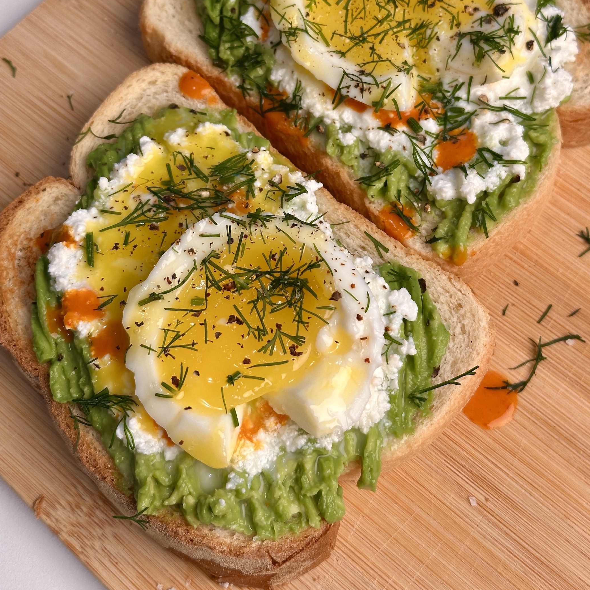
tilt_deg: -64.2
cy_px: 238
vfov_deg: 30.0
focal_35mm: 57
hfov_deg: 30.0
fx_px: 1099
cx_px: 295
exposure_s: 1/452
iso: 64
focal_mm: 6.86
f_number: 1.78
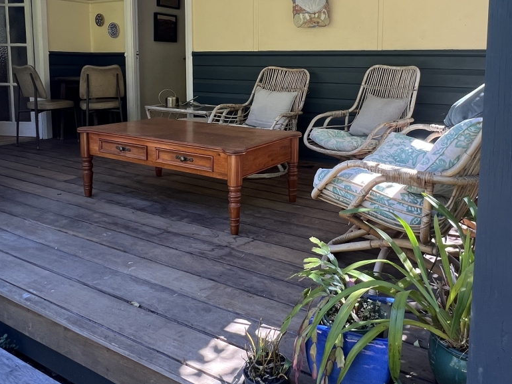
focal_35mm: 27
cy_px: 106
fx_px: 399
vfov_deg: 49.7
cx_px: 307
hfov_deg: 64.7
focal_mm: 1.57
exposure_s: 1/99
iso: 50
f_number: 1.8
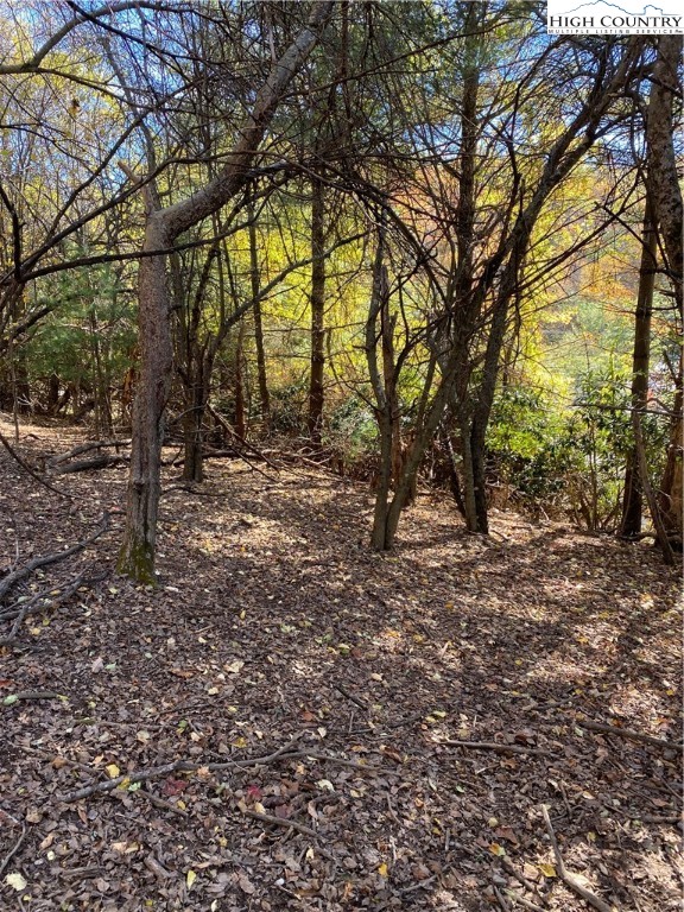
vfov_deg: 67.3
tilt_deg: -9.8
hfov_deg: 53.1
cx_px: 342
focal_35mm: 26
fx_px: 685
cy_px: 456
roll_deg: +2.3
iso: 32
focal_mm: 4.25
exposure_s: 1/122
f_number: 1.8
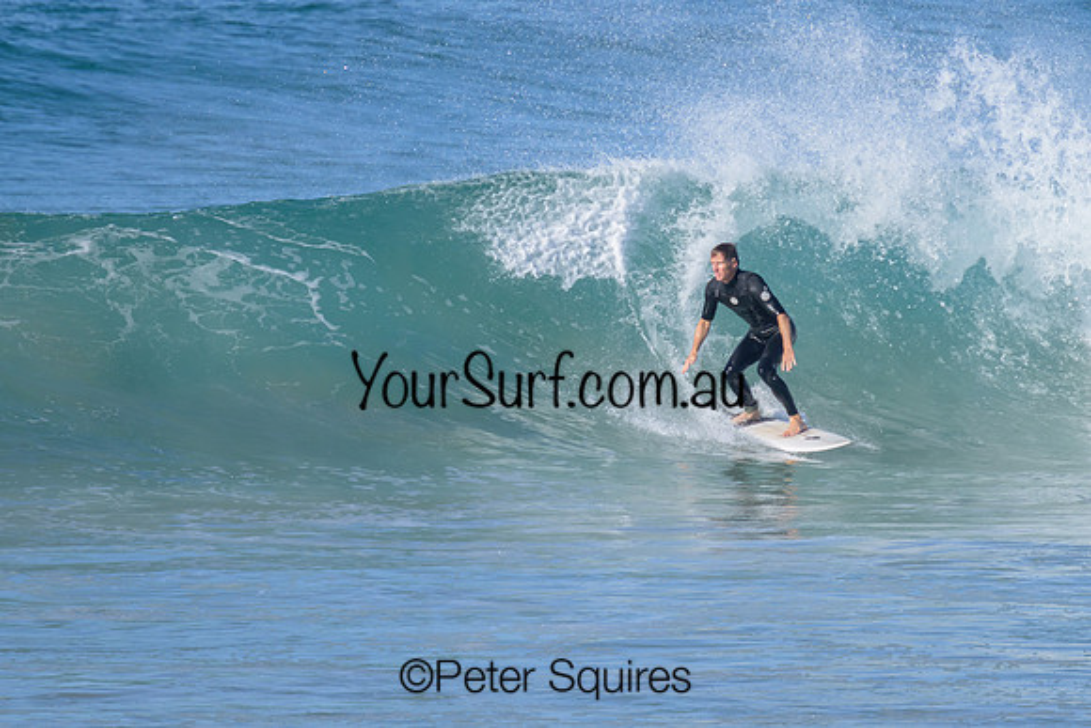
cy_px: 364
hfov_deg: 1.9
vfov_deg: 1.3
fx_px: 32926
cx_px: 640
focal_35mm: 1086
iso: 560
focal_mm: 800
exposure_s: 1/1250
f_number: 11
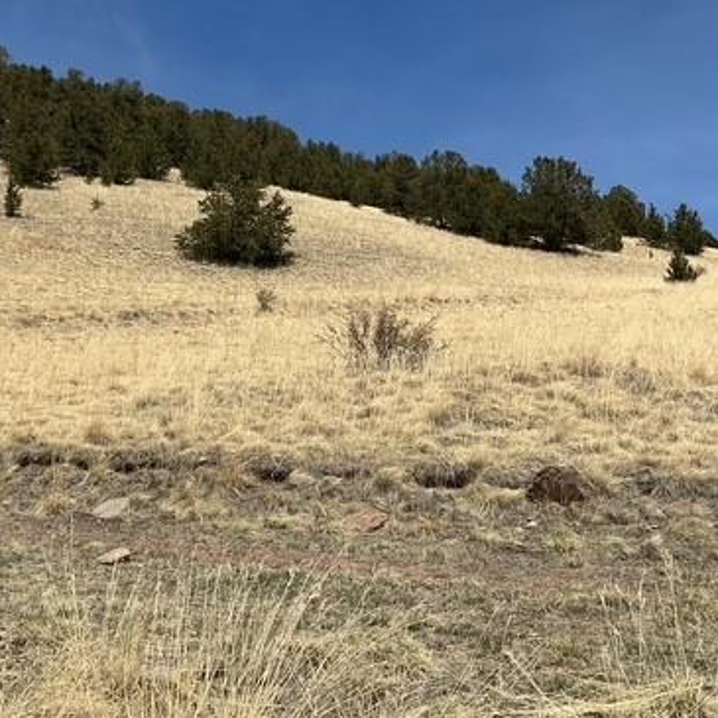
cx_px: 358
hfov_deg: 37.6
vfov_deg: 37.5
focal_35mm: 45
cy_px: 311
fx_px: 1056
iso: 25
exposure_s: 1/3322
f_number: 1.8
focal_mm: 3
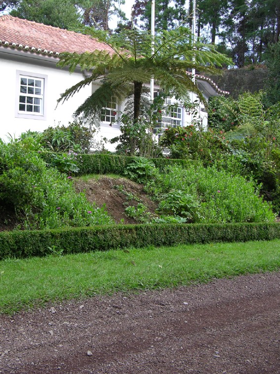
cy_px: 188
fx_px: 507
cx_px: 80
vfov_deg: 40.4
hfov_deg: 30.5
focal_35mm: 47
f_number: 3.2
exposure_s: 1/63.5
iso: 50
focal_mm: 8.9
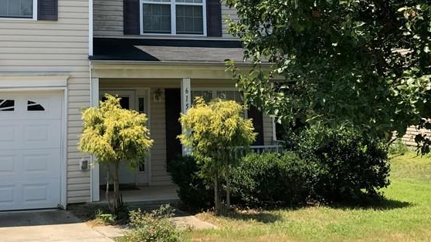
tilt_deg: +7.0
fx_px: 640
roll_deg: +1.6
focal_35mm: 56
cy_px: 22
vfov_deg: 21.0
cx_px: 138
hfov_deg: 36.8
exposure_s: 1/1114
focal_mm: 3.99
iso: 20
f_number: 1.8
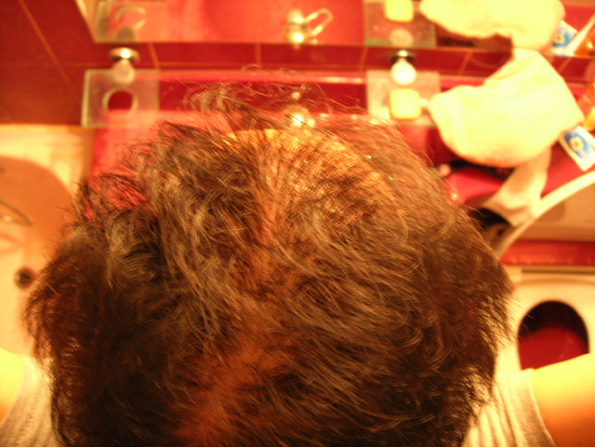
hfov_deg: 49.0
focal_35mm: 38
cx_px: 298
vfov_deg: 37.7
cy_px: 224
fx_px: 653
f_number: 2.8
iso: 110
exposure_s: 1/3.2
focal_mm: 7.8
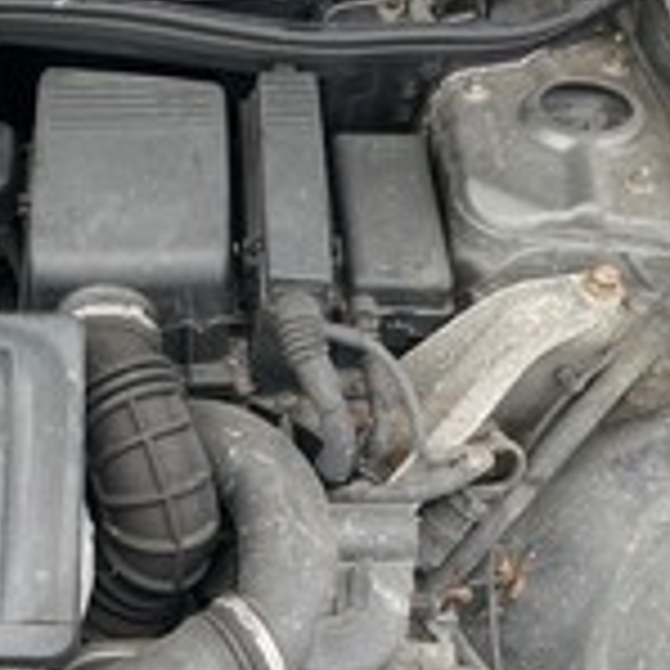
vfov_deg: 31.2
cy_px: 477
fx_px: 1182
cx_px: 117
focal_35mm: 54
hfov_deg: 30.7
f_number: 1.6
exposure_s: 1/339
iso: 32
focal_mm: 4.2
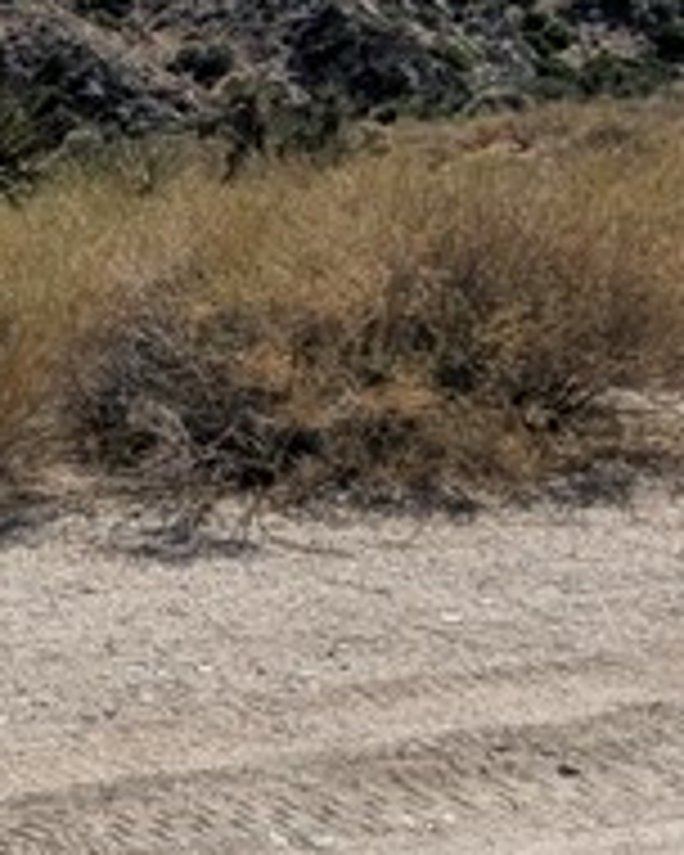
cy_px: 439
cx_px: -844
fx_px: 1594
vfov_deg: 30.0
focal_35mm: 63
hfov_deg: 15.9
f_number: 1.7
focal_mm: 2.02
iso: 56
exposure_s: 1/3906
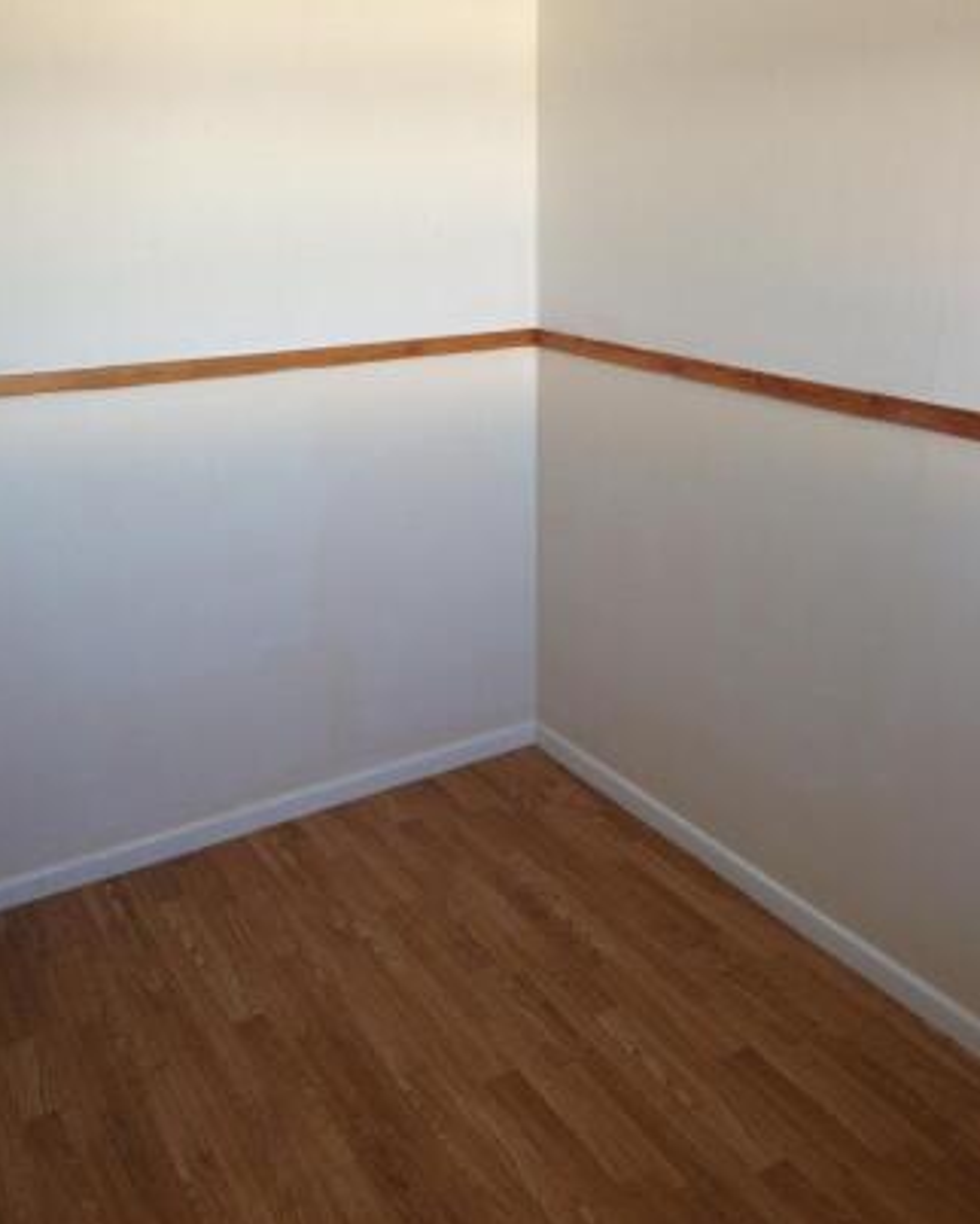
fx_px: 1268
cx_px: 484
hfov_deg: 42.3
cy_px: 562
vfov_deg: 51.5
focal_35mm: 35
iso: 64
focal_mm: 4.13
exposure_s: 1/120
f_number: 2.4
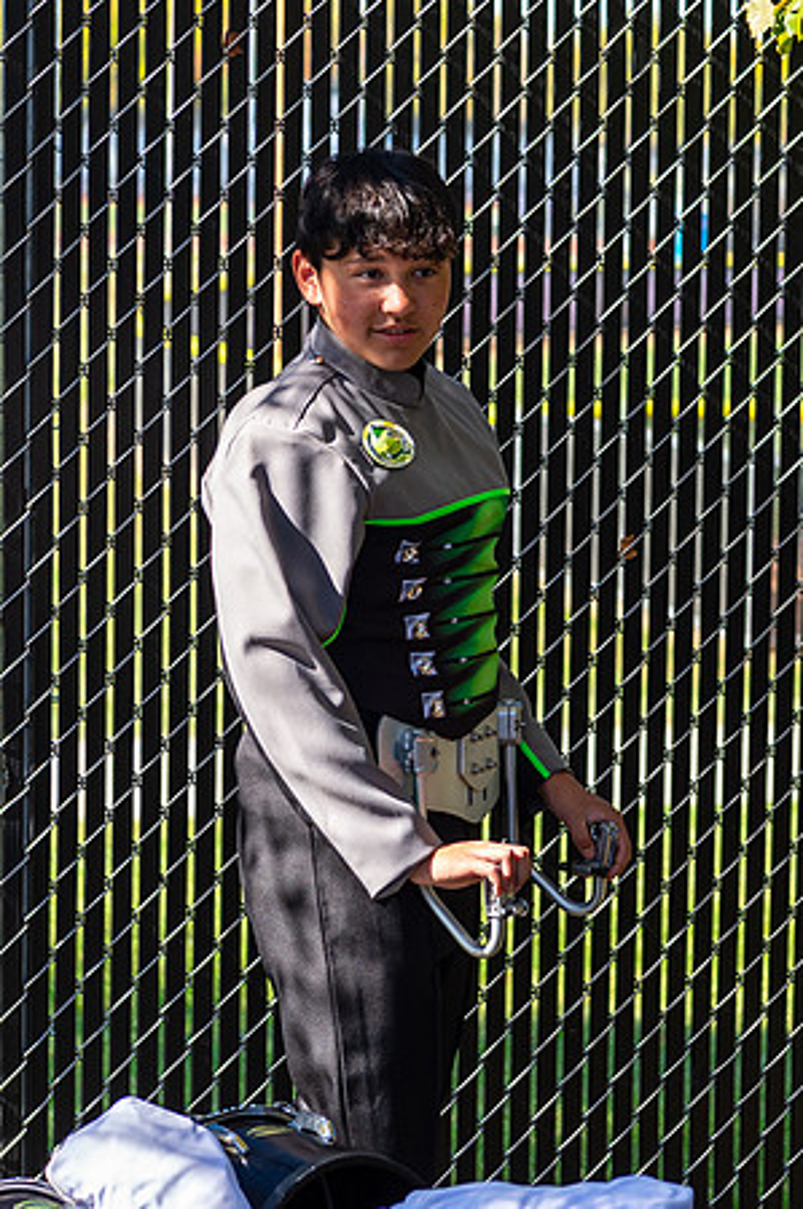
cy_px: 501
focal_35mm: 136
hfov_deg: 10.1
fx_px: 4563
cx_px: 447
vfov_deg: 15.1
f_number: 4
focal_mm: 70
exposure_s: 1/1000
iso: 320
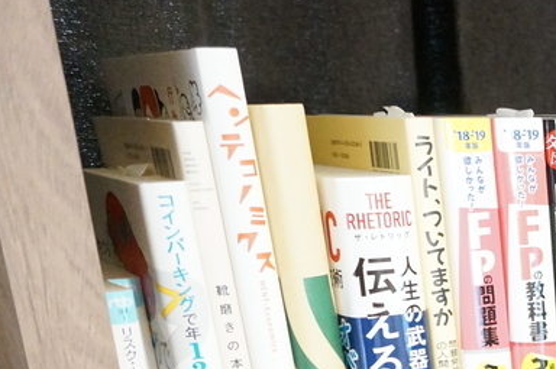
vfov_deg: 16.9
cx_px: 863
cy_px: 500
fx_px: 1157
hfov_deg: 21.9
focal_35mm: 75
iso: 3200
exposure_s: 1/60
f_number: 3.5
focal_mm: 16
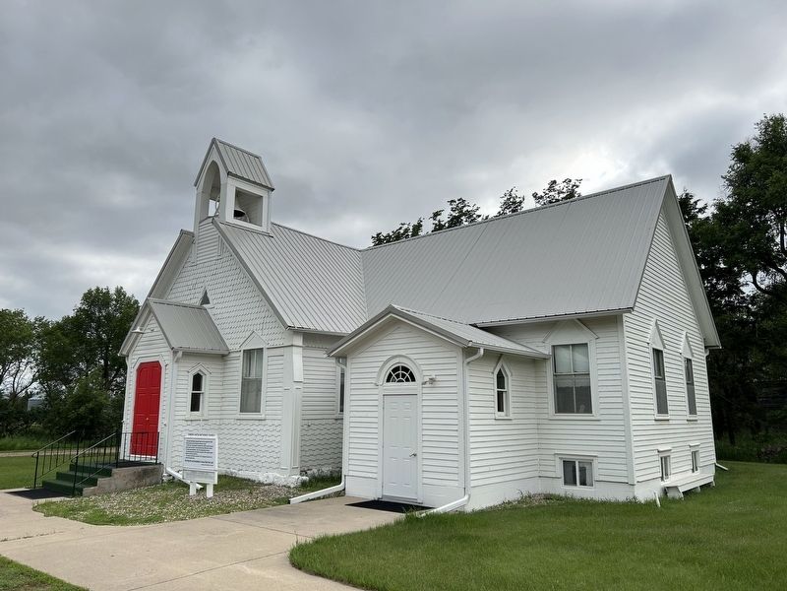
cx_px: 394
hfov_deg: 67.3
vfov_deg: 53.1
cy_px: 296
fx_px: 591
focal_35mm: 26
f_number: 1.5
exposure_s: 1/1238
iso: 50
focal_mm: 5.7
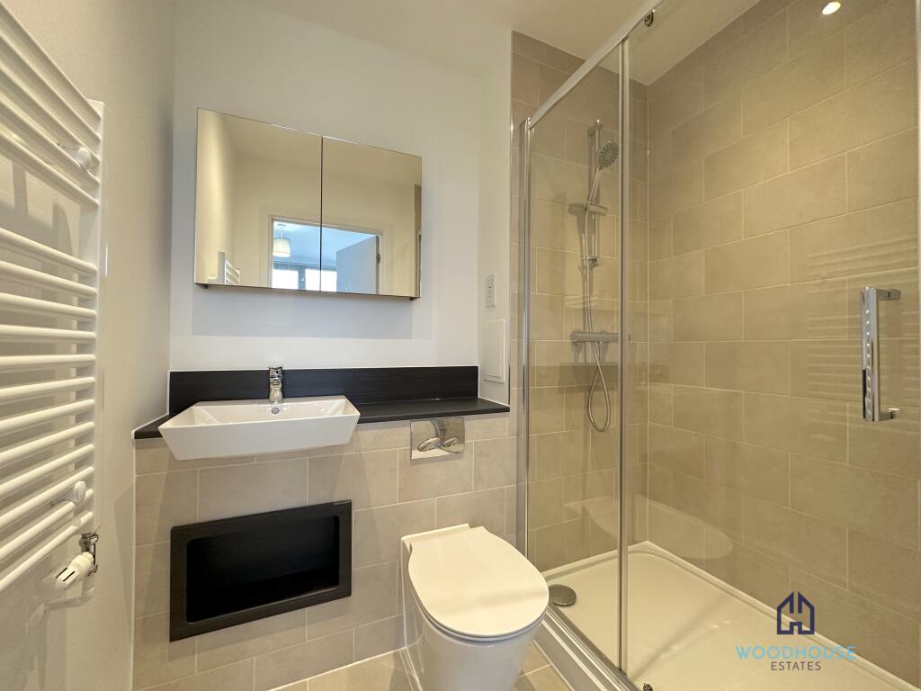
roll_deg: +0.2
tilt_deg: -1.6
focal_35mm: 14
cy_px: 346
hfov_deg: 102.1
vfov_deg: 85.7
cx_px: 460
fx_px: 372
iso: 250
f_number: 2.2
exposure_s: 1/99
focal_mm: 2.22
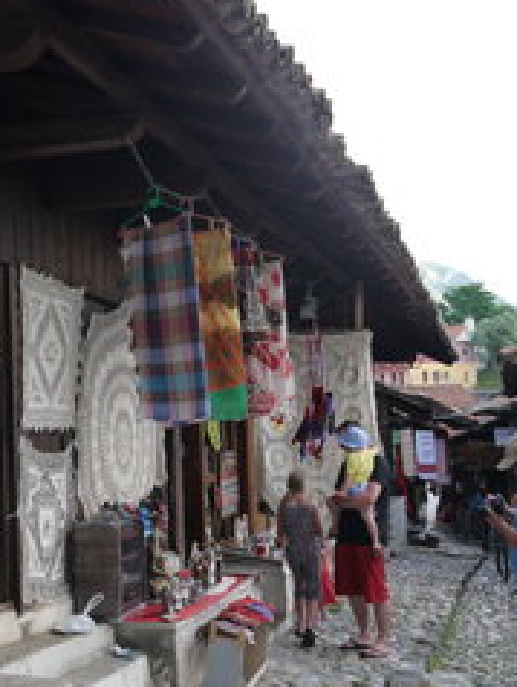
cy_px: 344
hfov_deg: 29.5
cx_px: 38
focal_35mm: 47
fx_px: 934
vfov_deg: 40.4
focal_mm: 14
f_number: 5
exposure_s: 1/160
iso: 160
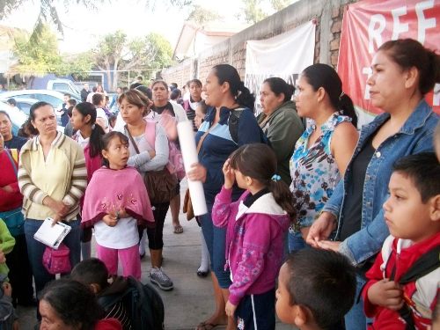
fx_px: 445
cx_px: 220
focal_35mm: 35
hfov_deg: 52.6
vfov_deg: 40.7
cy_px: 165
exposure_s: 1/30
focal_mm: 6.3
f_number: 3.1
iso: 160
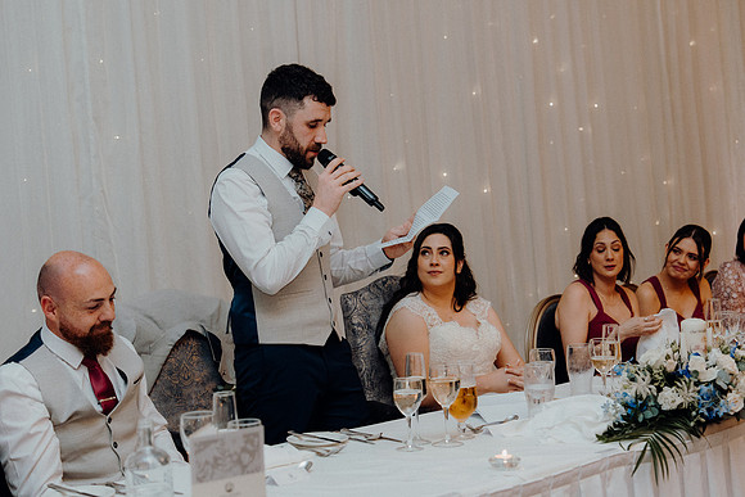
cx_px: 372
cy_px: 248
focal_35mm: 65
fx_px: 1345
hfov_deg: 31.0
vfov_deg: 20.9
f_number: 3.5
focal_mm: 65
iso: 2500
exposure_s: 1/160
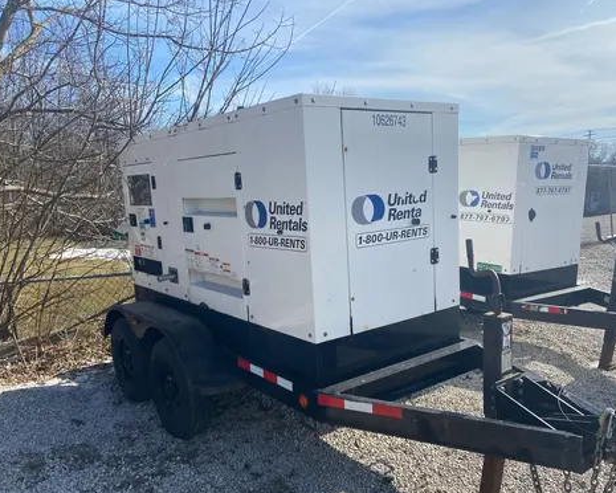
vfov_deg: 48.4
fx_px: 547
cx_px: 330
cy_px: 270
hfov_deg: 58.7
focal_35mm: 30
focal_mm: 4.25
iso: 32
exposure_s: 1/2890
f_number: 1.8
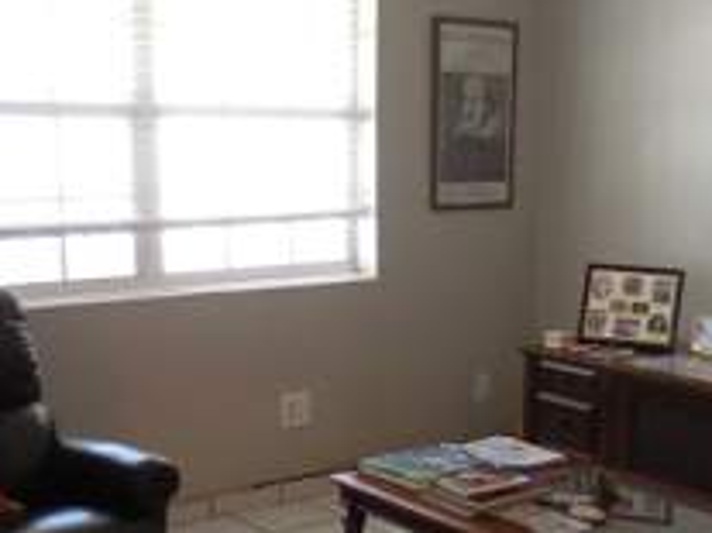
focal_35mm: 58
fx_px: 1192
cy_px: 332
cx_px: 523
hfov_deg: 32.7
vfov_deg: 25.1
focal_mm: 4.5
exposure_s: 1/30
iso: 160
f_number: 3.3
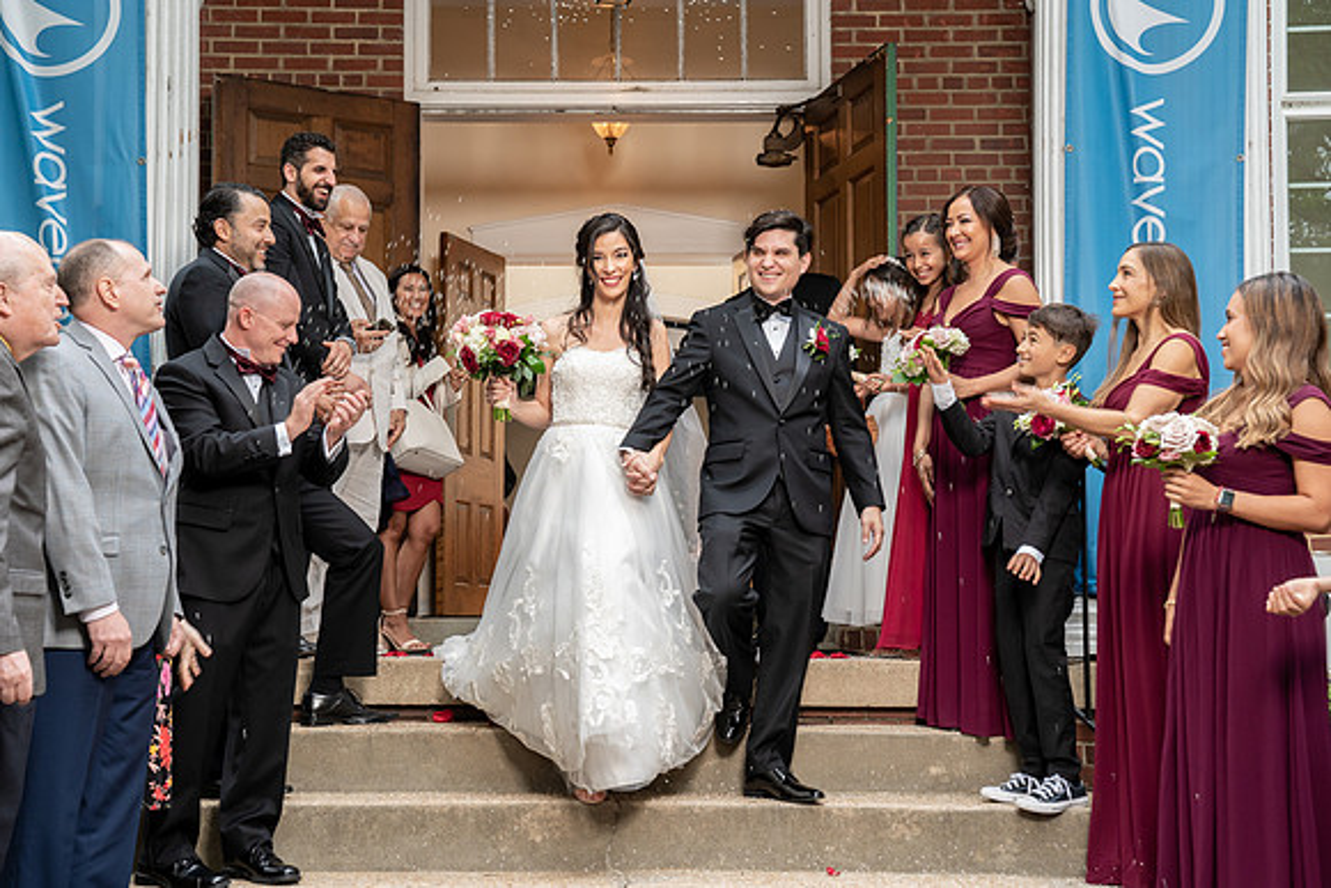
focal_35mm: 51
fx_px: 1875
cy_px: 456
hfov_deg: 39.1
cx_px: 638
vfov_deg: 26.6
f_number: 4
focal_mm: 48
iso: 800
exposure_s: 1/250
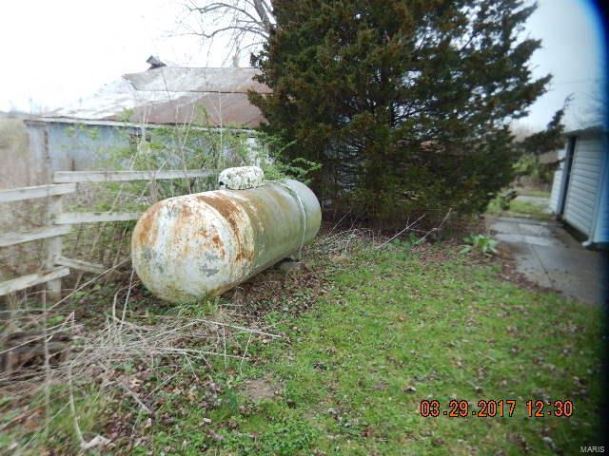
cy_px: 228
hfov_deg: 69.4
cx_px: 304
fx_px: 440
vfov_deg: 54.9
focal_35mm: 25
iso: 125
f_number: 3.4
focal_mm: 4.5
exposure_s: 1/320
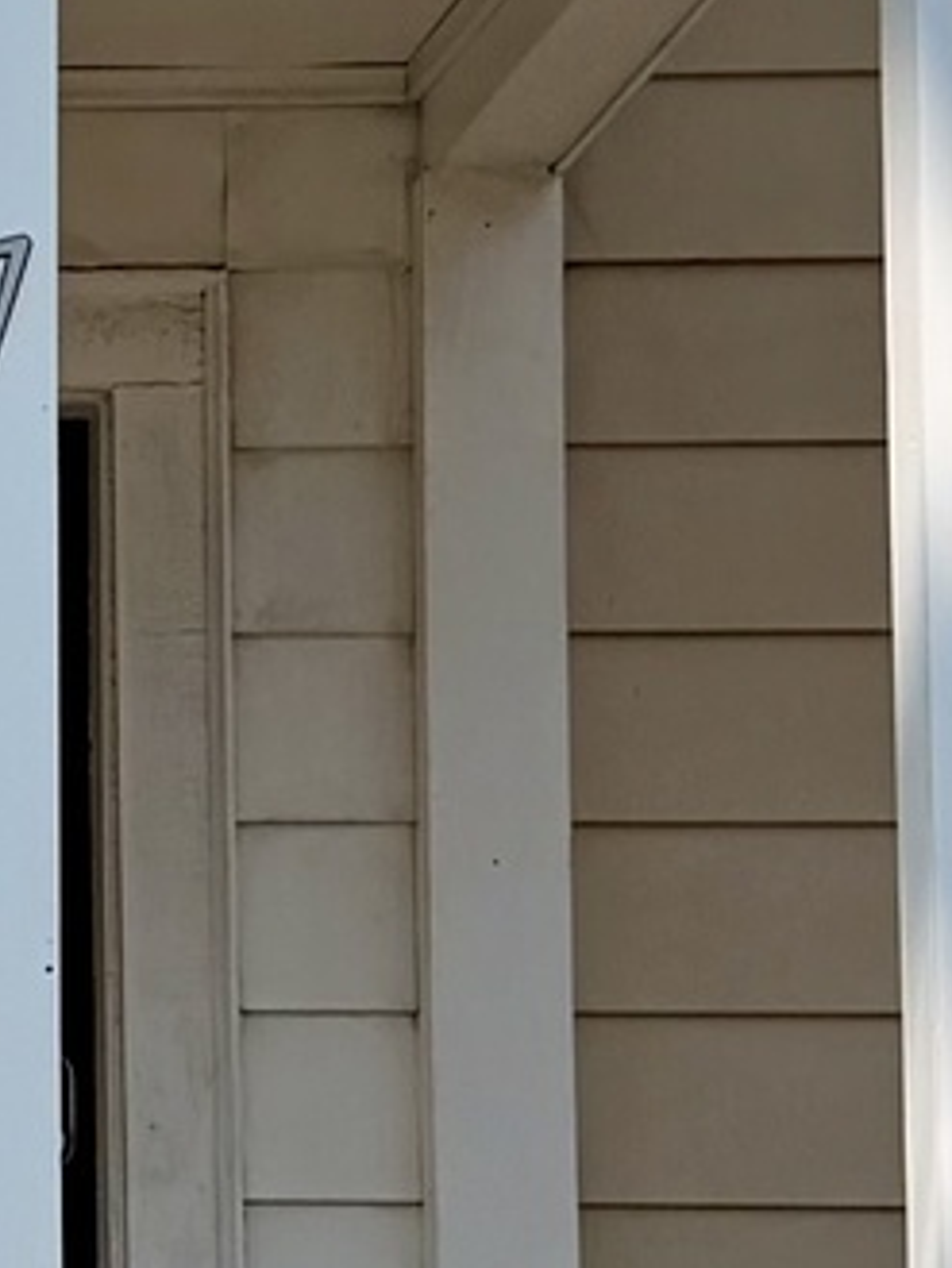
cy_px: 933
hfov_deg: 8.2
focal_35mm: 168
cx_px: -1264
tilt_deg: +7.7
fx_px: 6156
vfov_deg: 11.7
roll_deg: -1.4
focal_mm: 6.76
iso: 80
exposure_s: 1/10309
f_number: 1.78
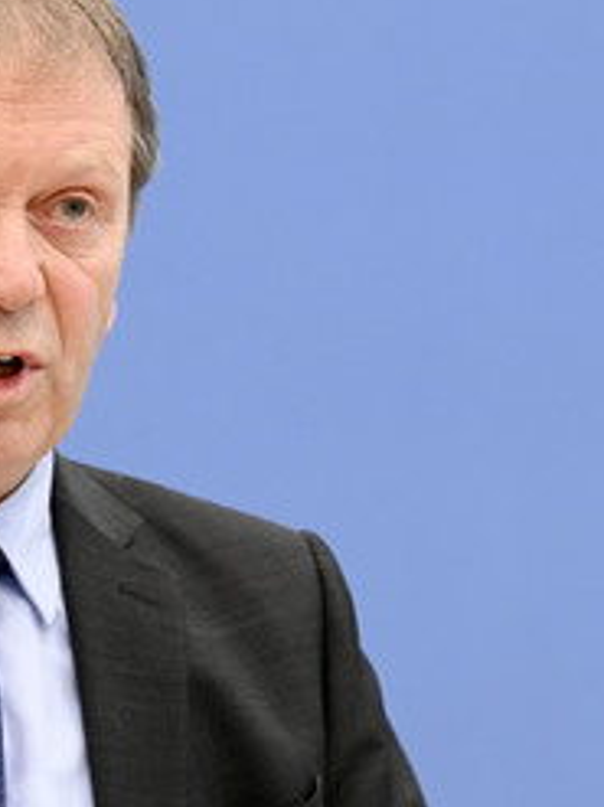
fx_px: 4983
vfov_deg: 9.3
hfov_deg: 6.9
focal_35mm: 214
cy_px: 359
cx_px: 34
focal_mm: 122
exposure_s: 1/400
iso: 3200
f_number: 5
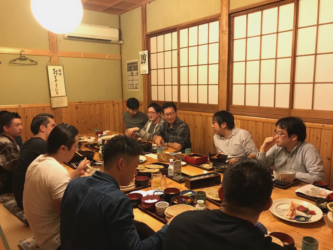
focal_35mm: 28
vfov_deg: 49.7
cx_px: 166
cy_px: 125
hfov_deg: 63.4
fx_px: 269
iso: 80
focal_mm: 3.99
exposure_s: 1/8
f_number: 1.8
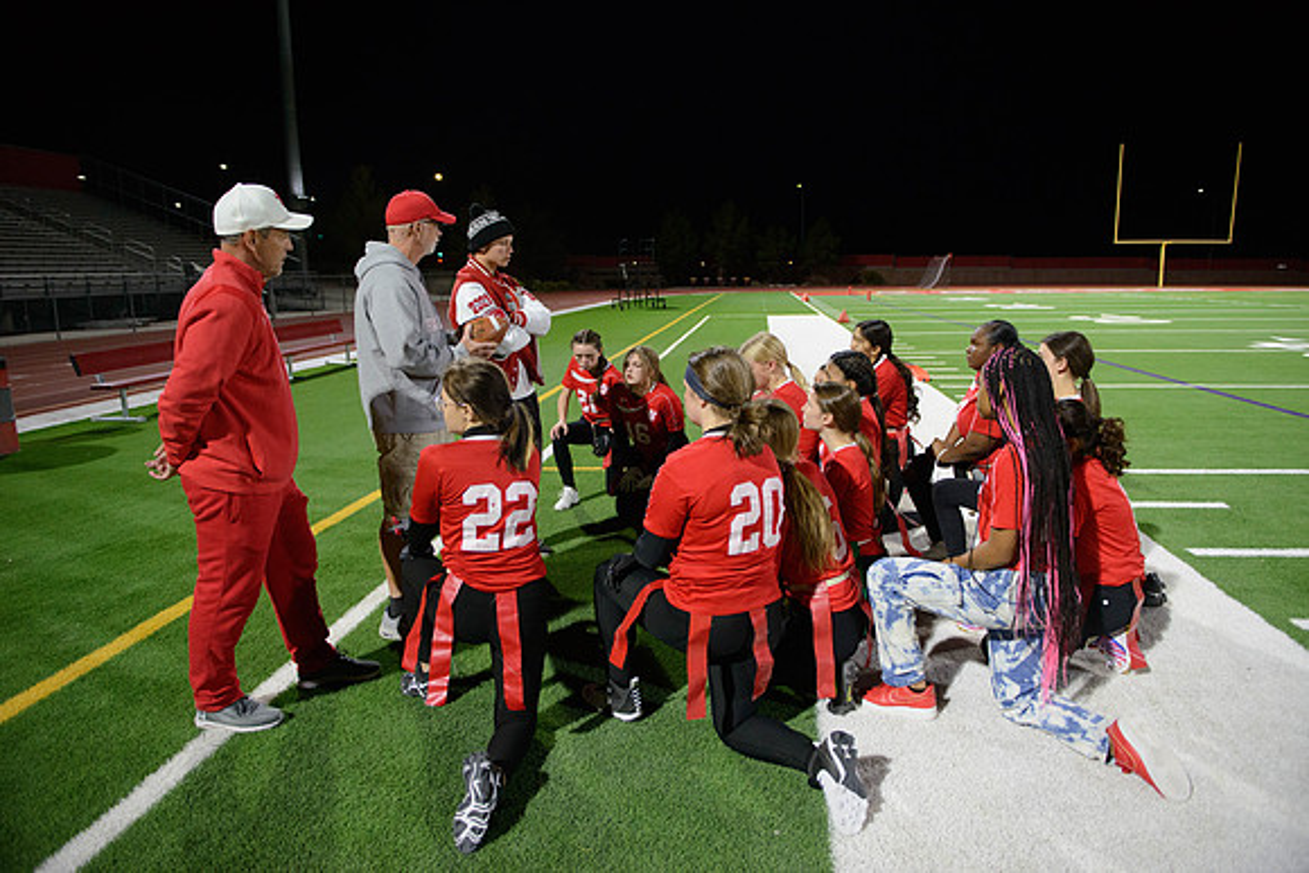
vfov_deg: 53.2
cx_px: 654
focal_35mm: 24
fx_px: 873
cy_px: 436
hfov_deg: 73.7
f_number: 2.8
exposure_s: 1/320
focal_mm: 24
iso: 3200
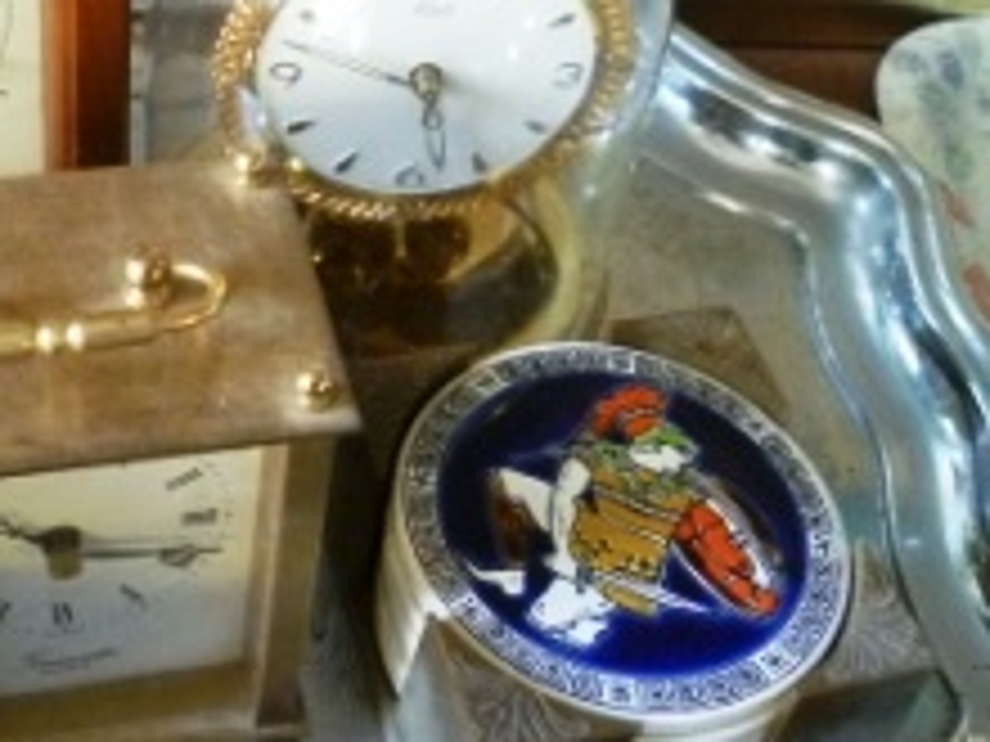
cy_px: 130
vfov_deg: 25.2
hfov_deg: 32.6
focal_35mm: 57
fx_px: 1630
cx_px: 162
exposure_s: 1/20
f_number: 2.8
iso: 400
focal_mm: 5
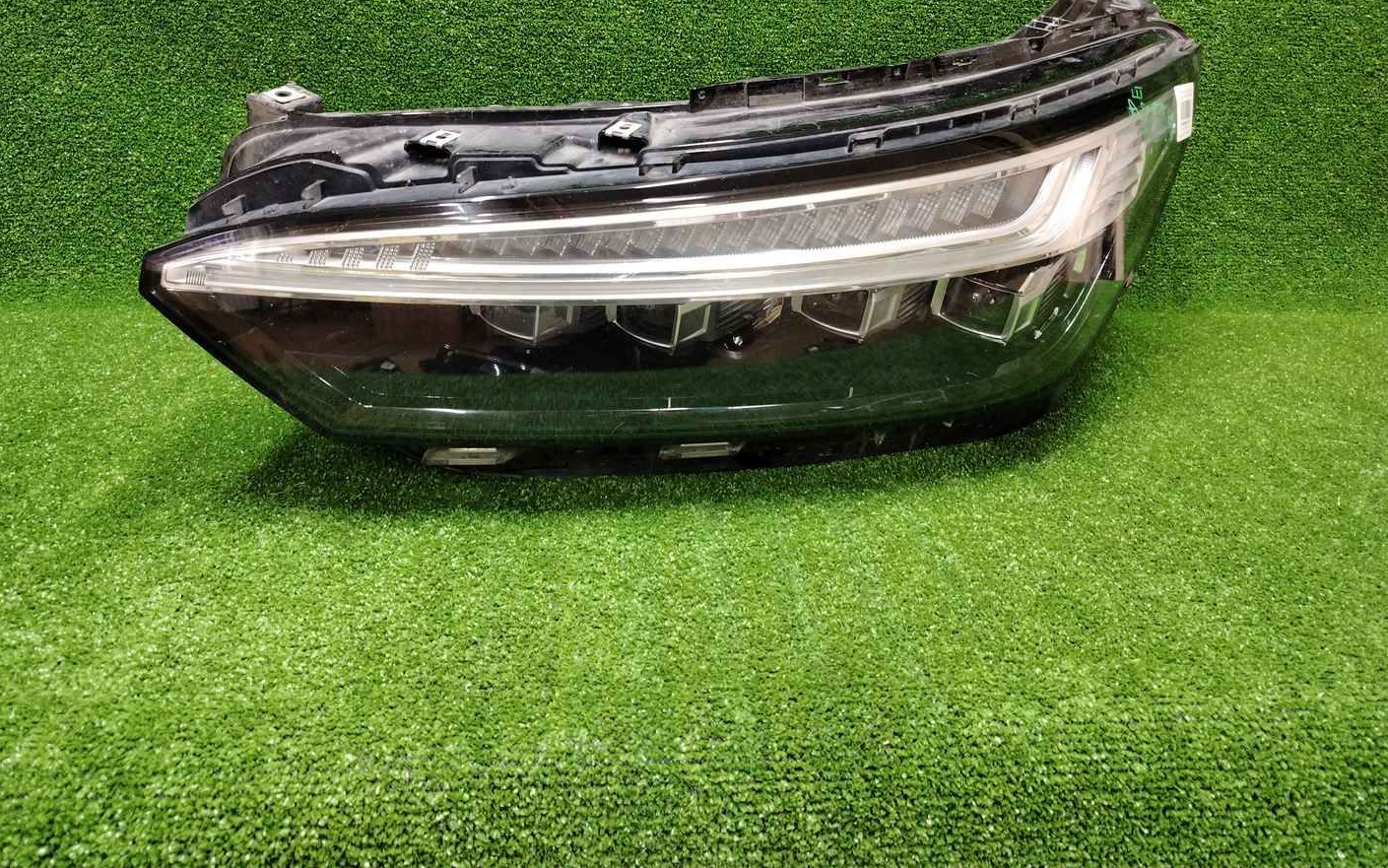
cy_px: 338
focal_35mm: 26
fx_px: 984
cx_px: 680
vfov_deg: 47.3
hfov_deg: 70.4
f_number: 1.75
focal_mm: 5.25
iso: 459
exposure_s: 1/33
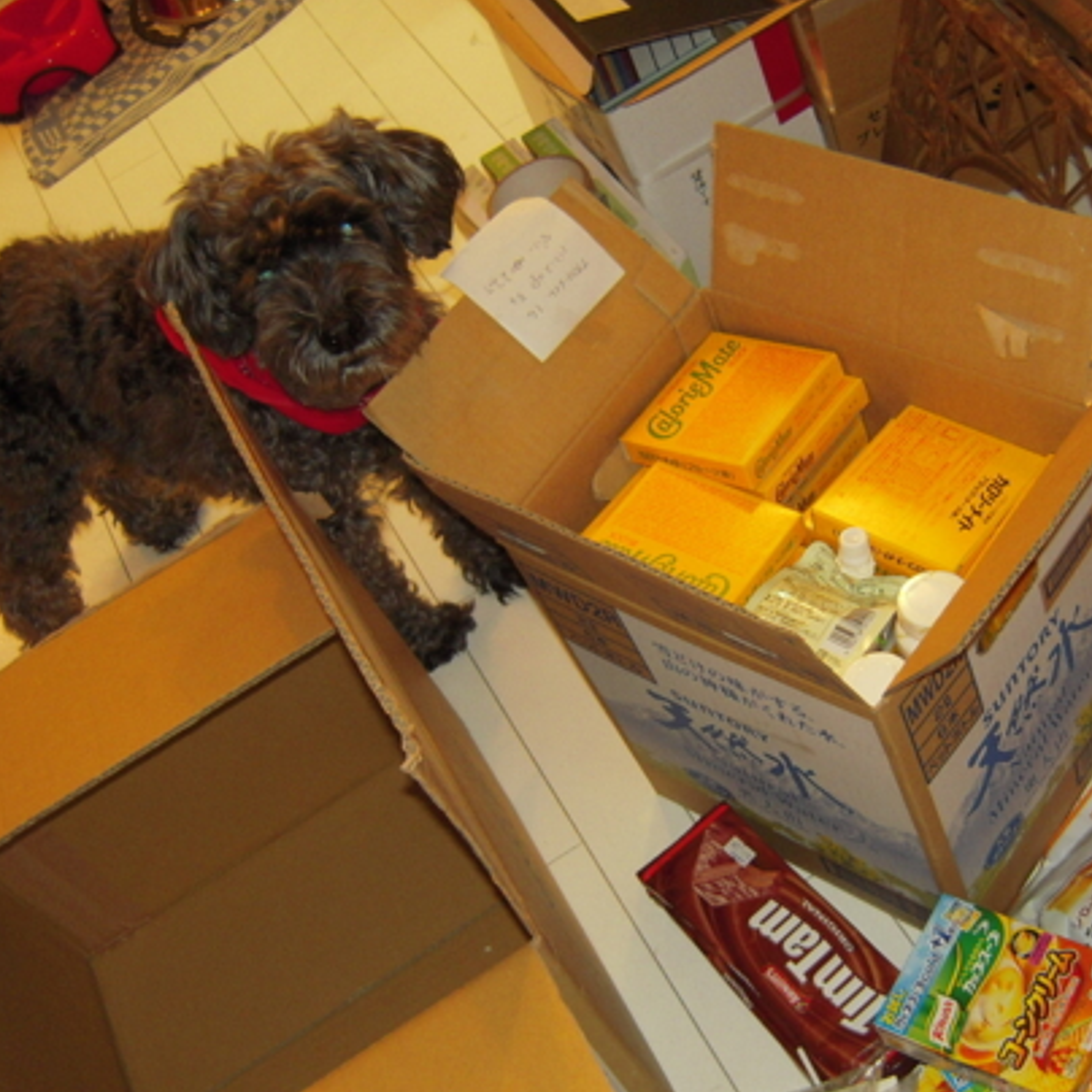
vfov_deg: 34.6
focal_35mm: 49
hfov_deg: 34.4
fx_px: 1749
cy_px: 657
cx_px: 714
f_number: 2.7
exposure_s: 1/20
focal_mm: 5
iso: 200
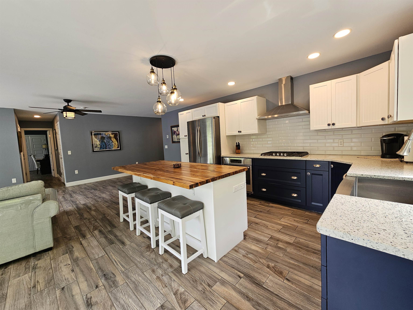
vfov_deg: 89.9
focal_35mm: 13
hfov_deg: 106.2
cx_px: 206
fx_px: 155
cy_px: 155
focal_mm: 2.2
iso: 64
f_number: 2.2
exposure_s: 1/60
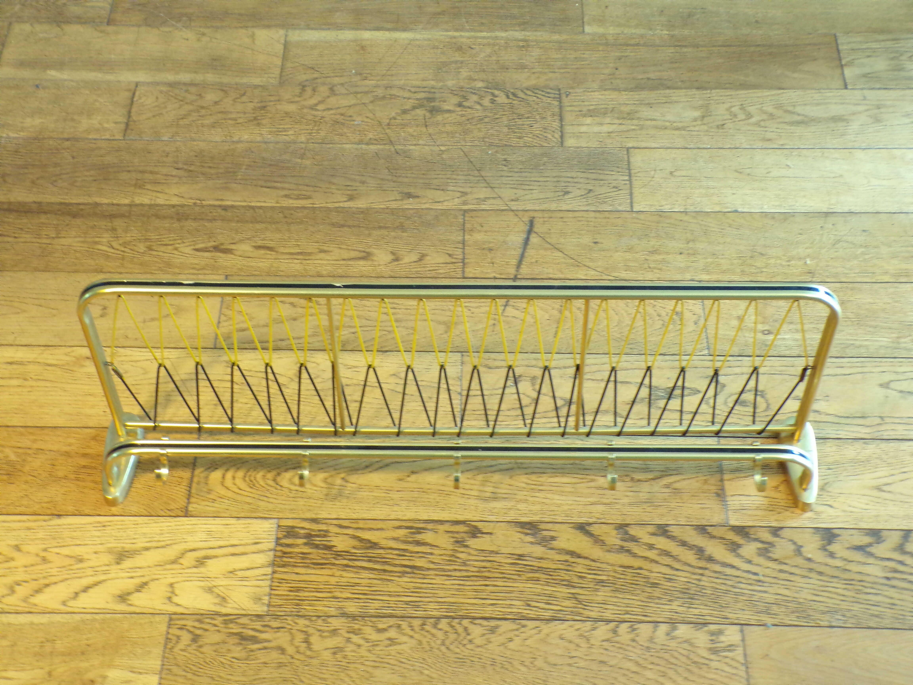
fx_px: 1292
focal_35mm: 49
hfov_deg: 38.9
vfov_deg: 29.7
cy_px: 342
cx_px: 456
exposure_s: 1/12
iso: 400
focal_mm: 8.7
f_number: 3.5
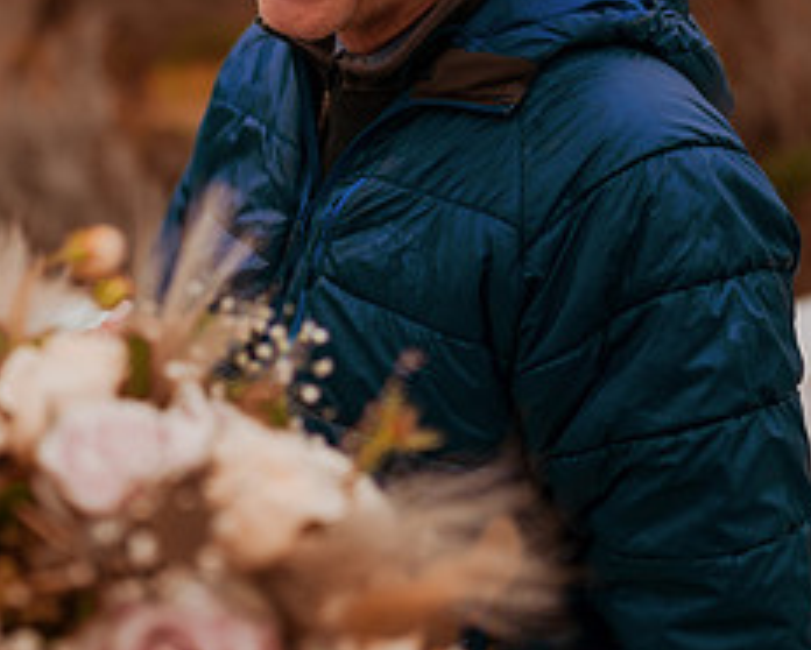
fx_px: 1970
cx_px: 248
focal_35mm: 82
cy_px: 84
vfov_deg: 18.5
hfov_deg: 23.1
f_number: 1.4
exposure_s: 1/4000
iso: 500
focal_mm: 35
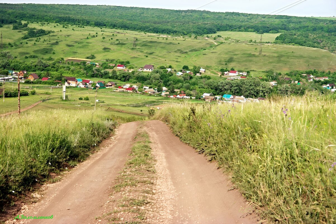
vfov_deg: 47.9
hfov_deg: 67.4
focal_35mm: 27
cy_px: 112
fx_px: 252
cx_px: 168
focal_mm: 10
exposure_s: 1/320
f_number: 9
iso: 160
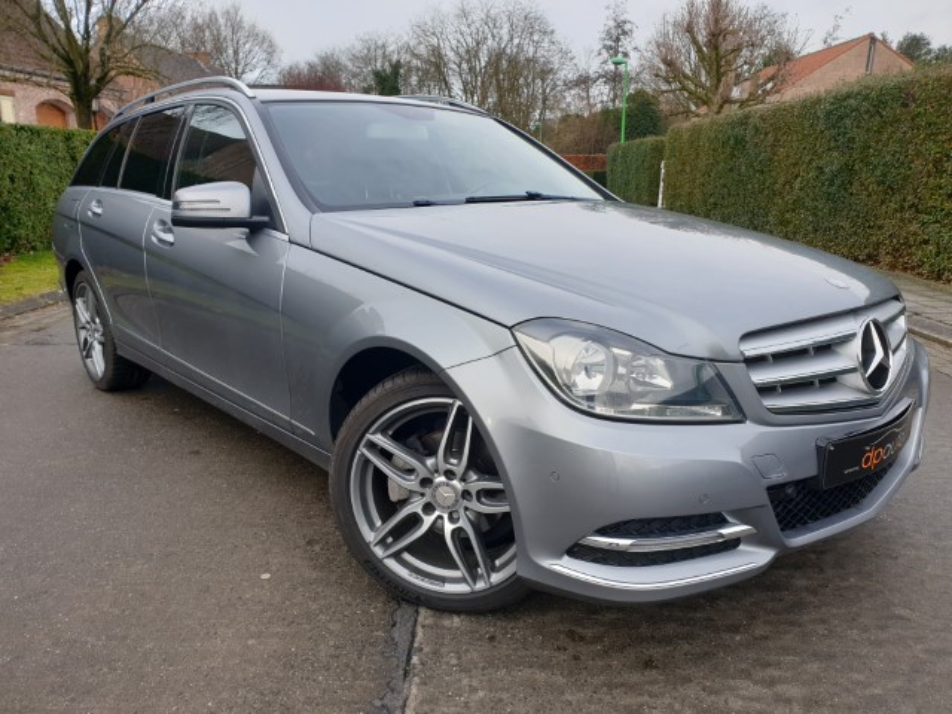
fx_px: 715
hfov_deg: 67.3
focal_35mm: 26
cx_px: 476
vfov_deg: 53.1
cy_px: 357
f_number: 2.4
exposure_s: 1/292
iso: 50
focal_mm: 4.3
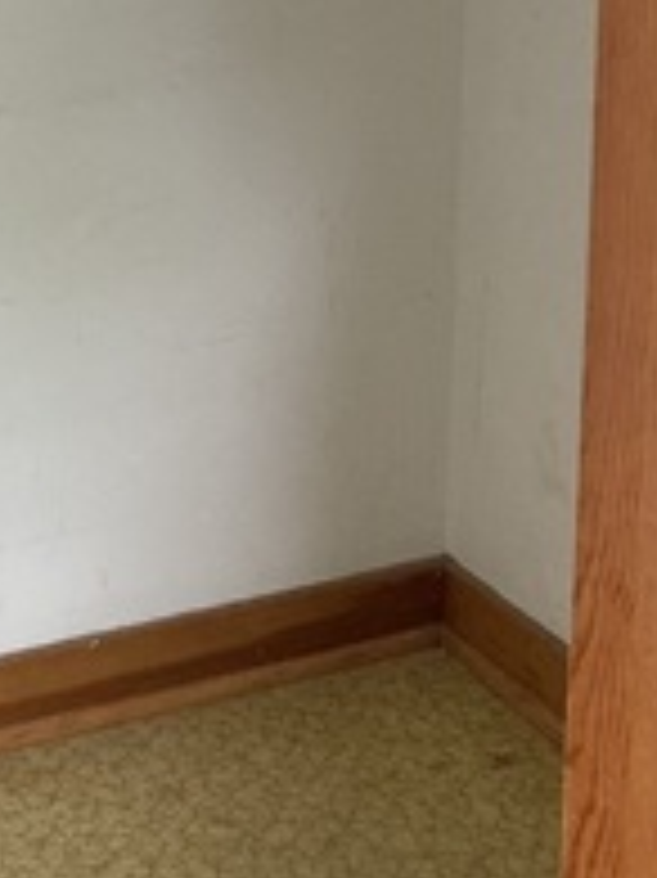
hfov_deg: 14.9
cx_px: -135
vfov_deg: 18.7
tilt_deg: -6.5
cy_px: -313
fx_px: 2432
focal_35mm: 96
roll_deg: -1.0
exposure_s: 1/30
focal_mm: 3.99
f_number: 1.8
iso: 400
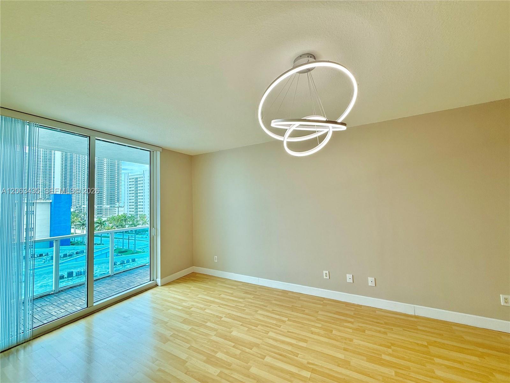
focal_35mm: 14
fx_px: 206
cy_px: 192
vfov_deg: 85.7
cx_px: 255
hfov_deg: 102.1
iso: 64
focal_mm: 2.22
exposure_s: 1/154
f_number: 2.2
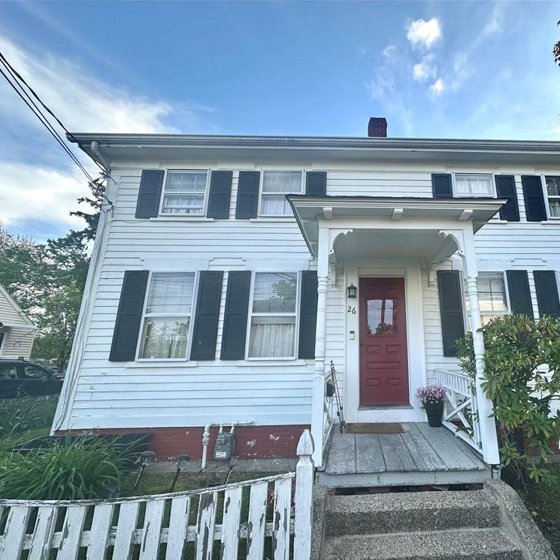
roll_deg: +0.1
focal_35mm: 17
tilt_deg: +14.0
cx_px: 365
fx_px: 311
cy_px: 288
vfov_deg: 83.9
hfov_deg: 81.7
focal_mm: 2.22
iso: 40
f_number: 2.2
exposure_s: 1/324
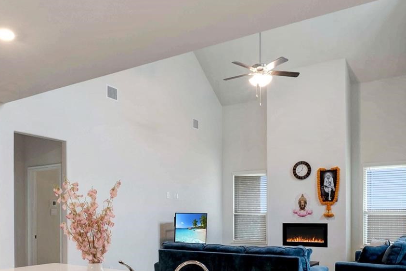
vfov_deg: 37.7
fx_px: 383
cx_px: 179
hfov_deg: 55.6
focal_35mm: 34
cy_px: 212
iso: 100
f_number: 11
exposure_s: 1/1.67
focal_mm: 14
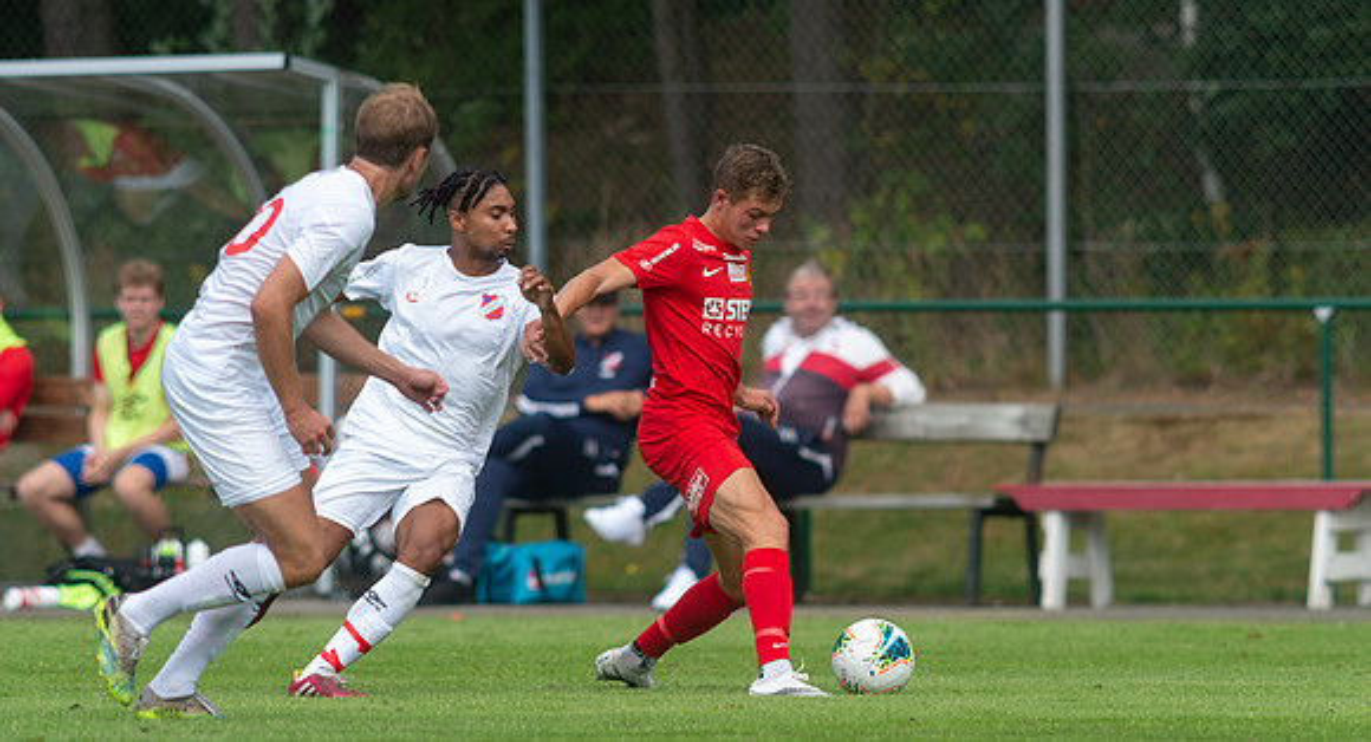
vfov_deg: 2.1
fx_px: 20191
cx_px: 746
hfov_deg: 3.9
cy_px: 435
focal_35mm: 560
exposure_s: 1/1250
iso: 450
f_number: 4
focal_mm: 420
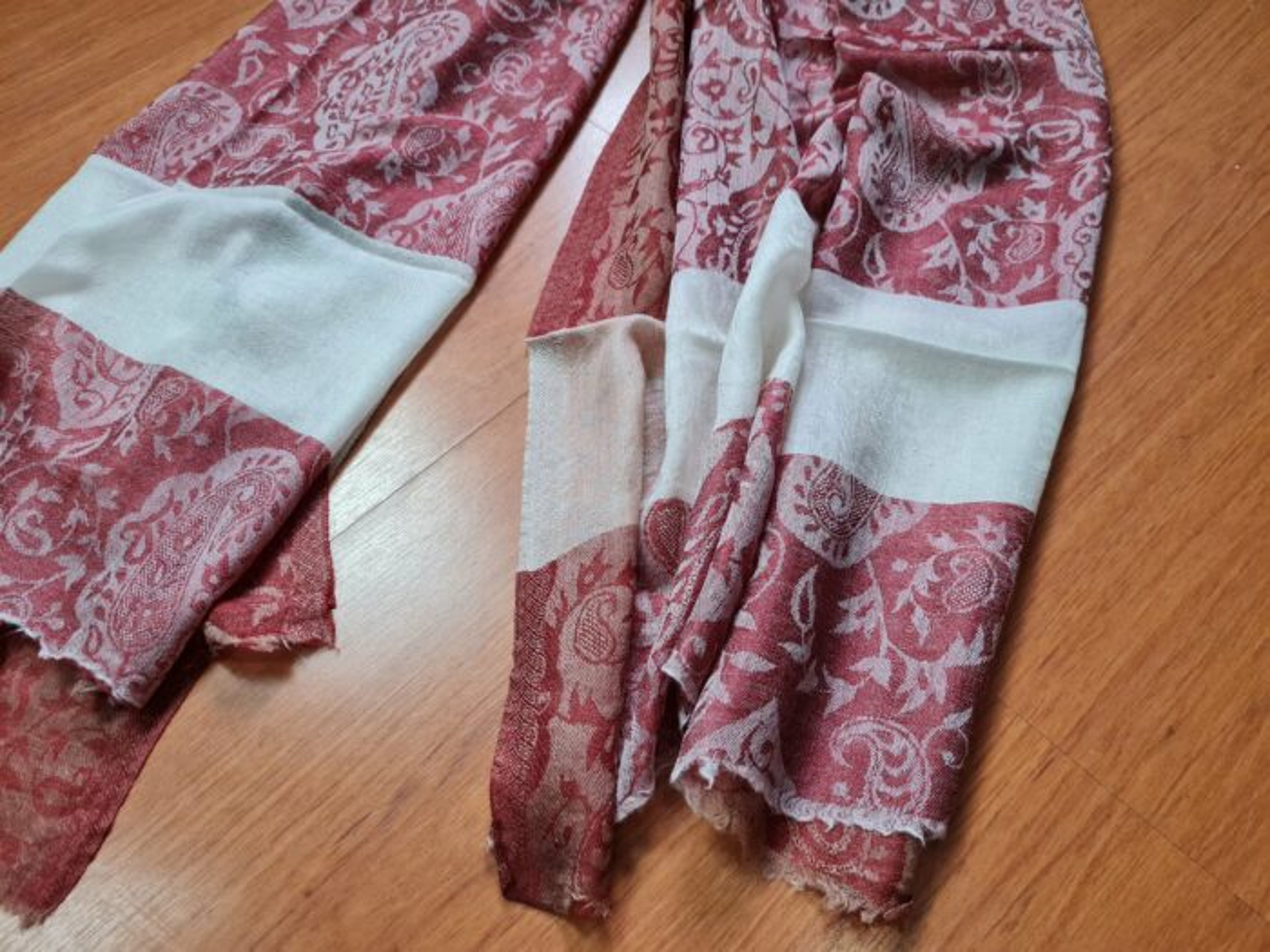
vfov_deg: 53.1
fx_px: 954
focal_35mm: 26
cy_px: 476
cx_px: 635
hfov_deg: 67.3
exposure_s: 1/120
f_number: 1.8
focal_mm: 5.4
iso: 250
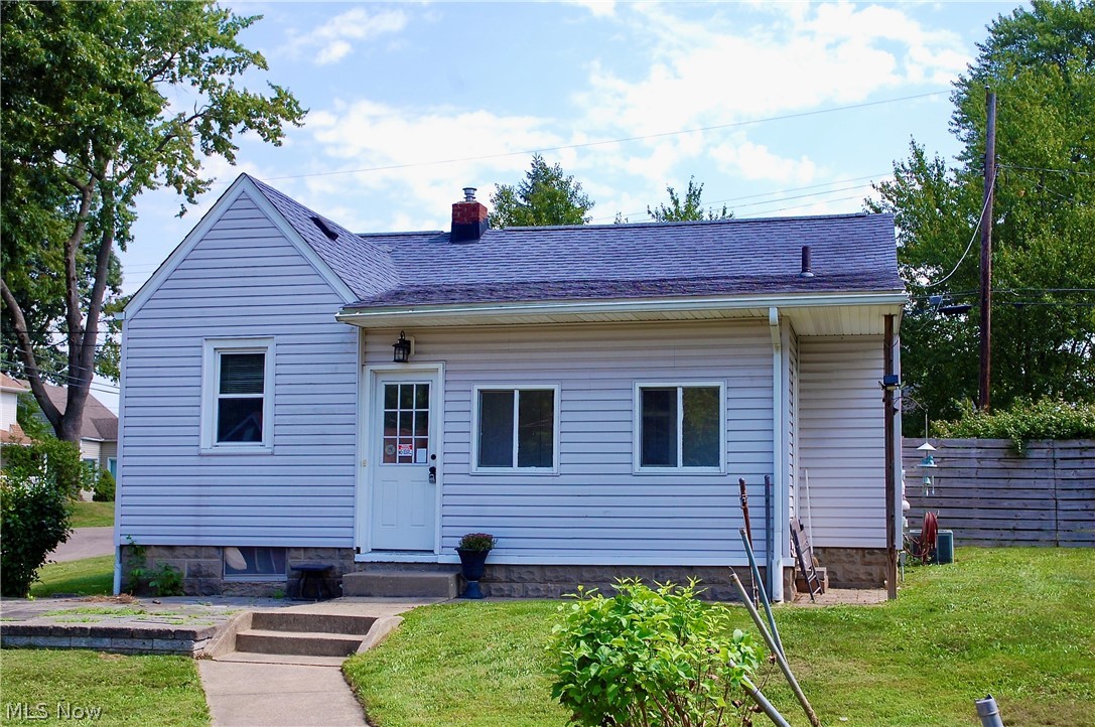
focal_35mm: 46
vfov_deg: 28.9
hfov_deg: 42.4
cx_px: 548
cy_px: 364
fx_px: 1413
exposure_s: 1/250
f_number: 8
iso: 200
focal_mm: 31
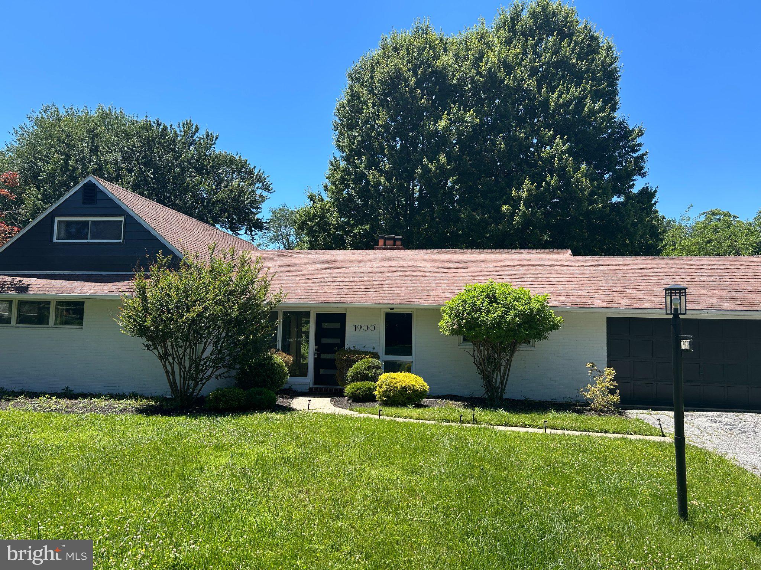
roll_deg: -0.7
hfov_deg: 67.3
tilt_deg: +4.2
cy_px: 285
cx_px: 380
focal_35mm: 26
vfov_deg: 53.1
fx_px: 572
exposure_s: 1/2045
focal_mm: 5.7
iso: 50
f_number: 1.5
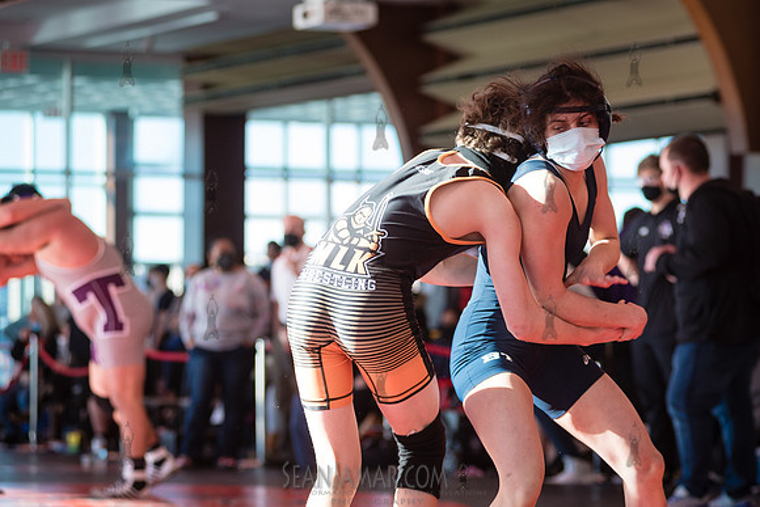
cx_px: 507
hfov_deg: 13.7
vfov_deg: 9.2
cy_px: 270
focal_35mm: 149
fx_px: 3156
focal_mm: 112
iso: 400
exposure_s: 1/400
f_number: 4
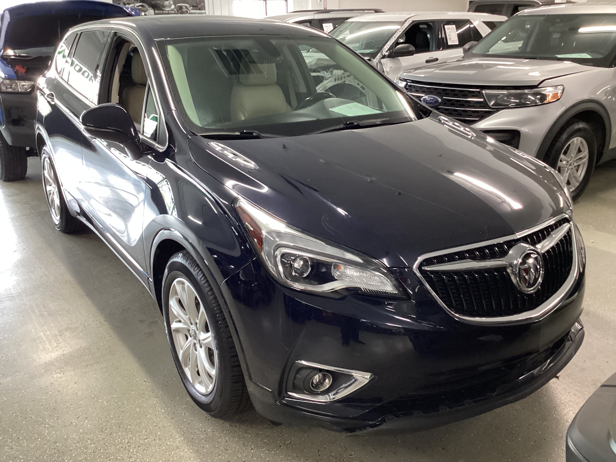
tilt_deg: -21.7
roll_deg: +0.8
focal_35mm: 31
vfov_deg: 45.4
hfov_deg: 58.4
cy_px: 231
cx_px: 308
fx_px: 552
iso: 320
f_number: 2.4
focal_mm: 3.3
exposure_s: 1/60
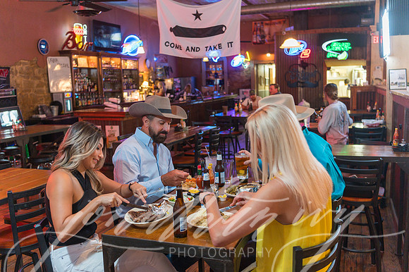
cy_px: 136
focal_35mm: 36
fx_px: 412
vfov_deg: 36.6
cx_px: 209
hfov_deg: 52.8
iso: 1250
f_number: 2.8
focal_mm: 35
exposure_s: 1/50
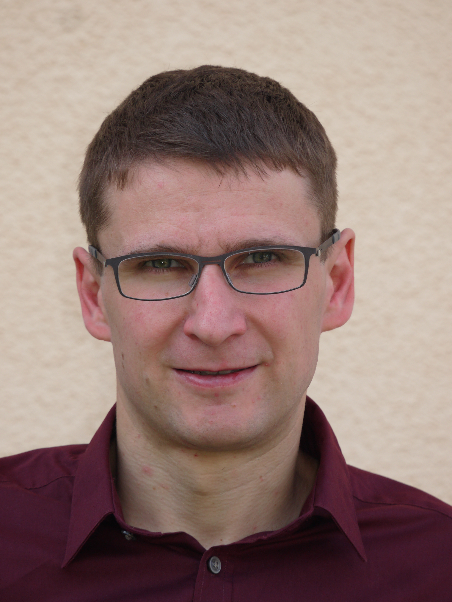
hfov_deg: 5.8
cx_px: 226
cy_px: 301
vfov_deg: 7.7
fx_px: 4492
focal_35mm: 258
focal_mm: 129
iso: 160
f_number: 6.3
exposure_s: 1/160
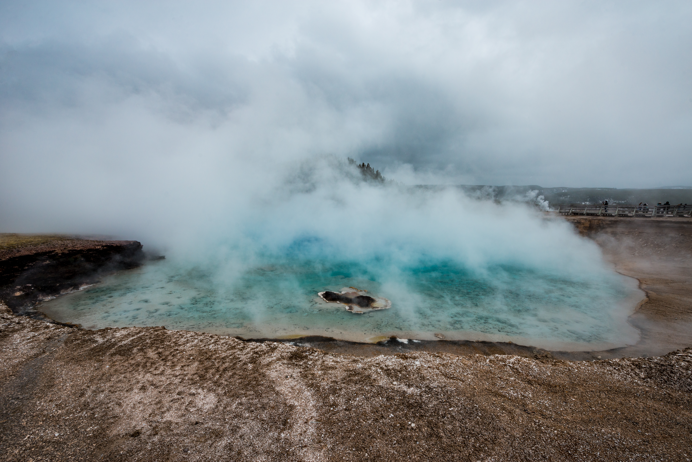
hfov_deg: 104.2
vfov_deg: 81.2
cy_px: 231
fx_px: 269
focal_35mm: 14
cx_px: 346
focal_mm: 14
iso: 200
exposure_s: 1/400
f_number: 11
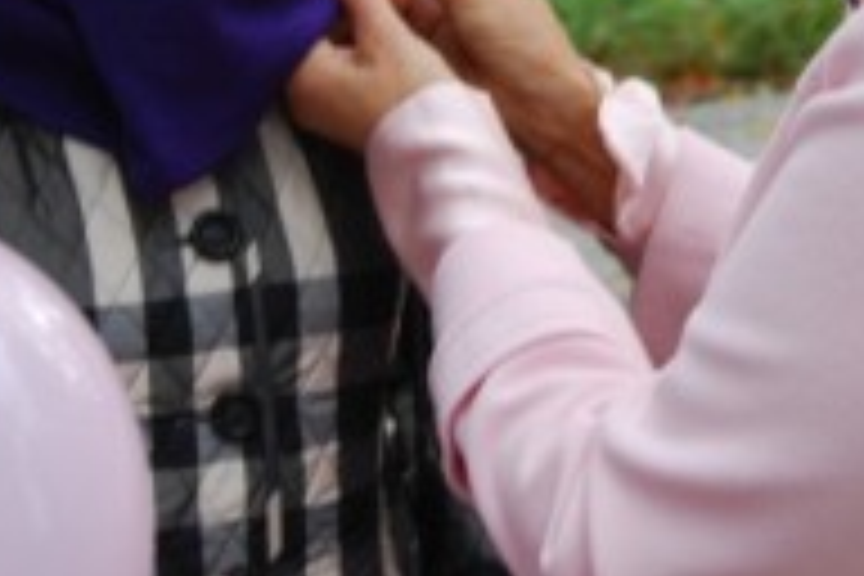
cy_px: 36
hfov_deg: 16.9
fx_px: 2911
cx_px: 554
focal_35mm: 121
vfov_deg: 11.2
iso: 200
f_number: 5
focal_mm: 31
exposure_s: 1/100
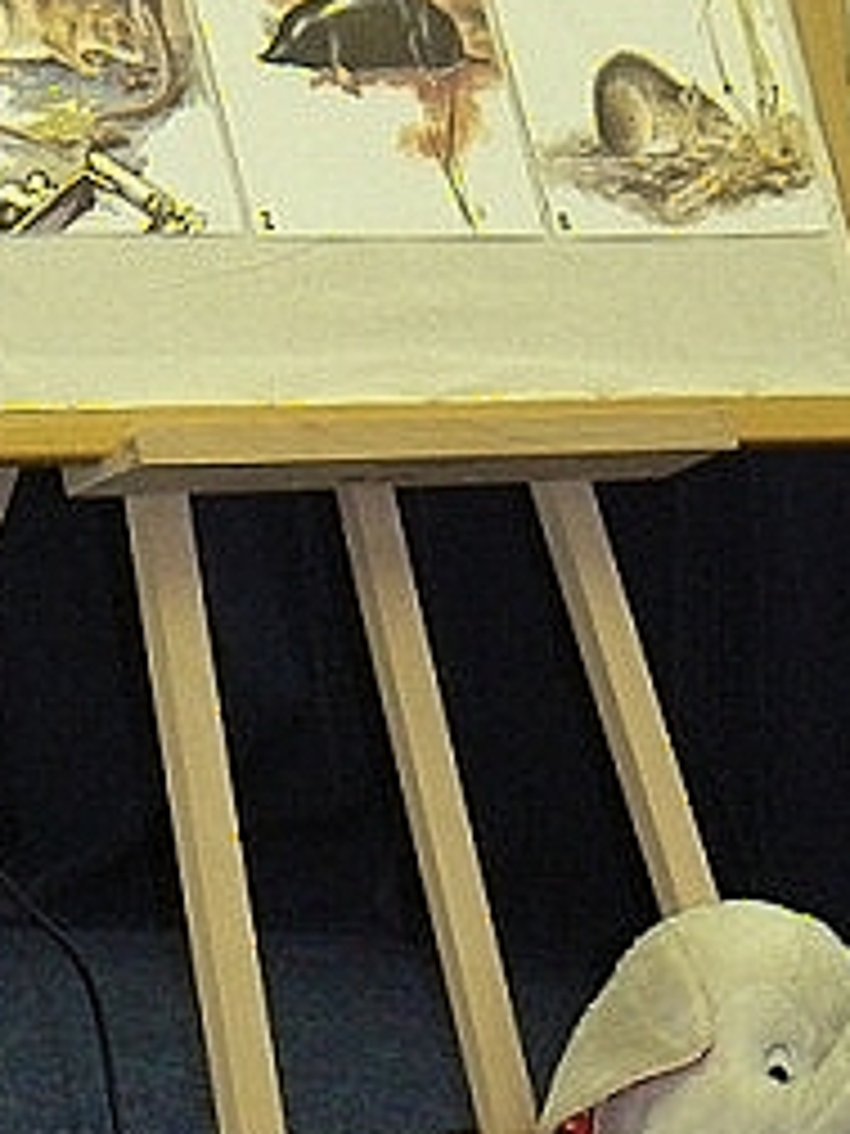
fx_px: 9298
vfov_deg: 7.0
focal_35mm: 284
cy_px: 662
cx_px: 76
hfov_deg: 5.2
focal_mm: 18.6
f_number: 3.2
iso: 200
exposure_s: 1/30
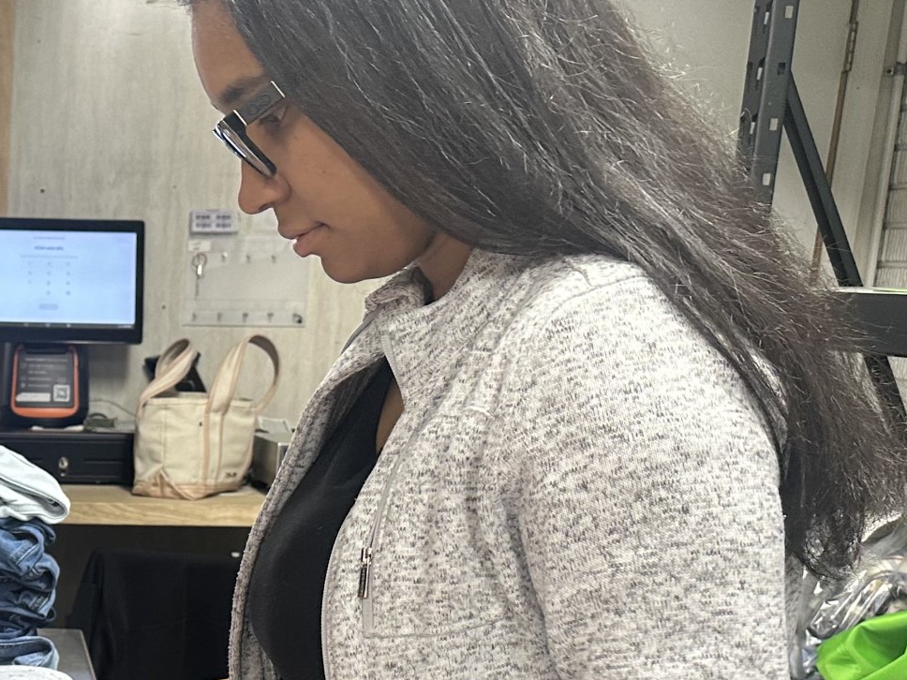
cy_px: 705
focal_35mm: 62
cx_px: -50
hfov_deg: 28.7
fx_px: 1625
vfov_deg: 22.6
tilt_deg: -14.9
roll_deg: -1.1
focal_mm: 6.86
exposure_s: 1/60
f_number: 1.78
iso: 200
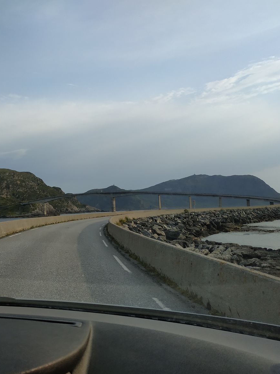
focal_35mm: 33
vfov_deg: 55.3
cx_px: 37
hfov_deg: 40.3
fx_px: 356
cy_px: 192
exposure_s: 1/1211
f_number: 1.9
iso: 100
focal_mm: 3.94
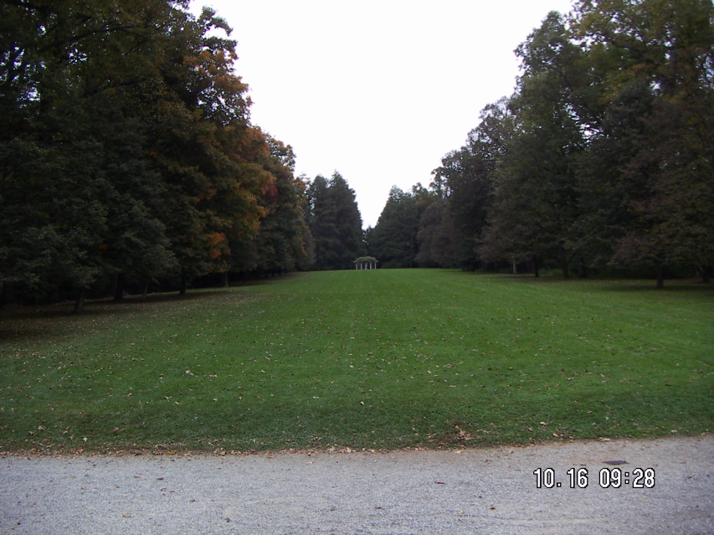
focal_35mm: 36
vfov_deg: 39.6
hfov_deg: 51.4
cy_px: 268
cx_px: 357
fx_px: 742
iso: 50
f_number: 2.8
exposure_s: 1/500
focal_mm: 4.7
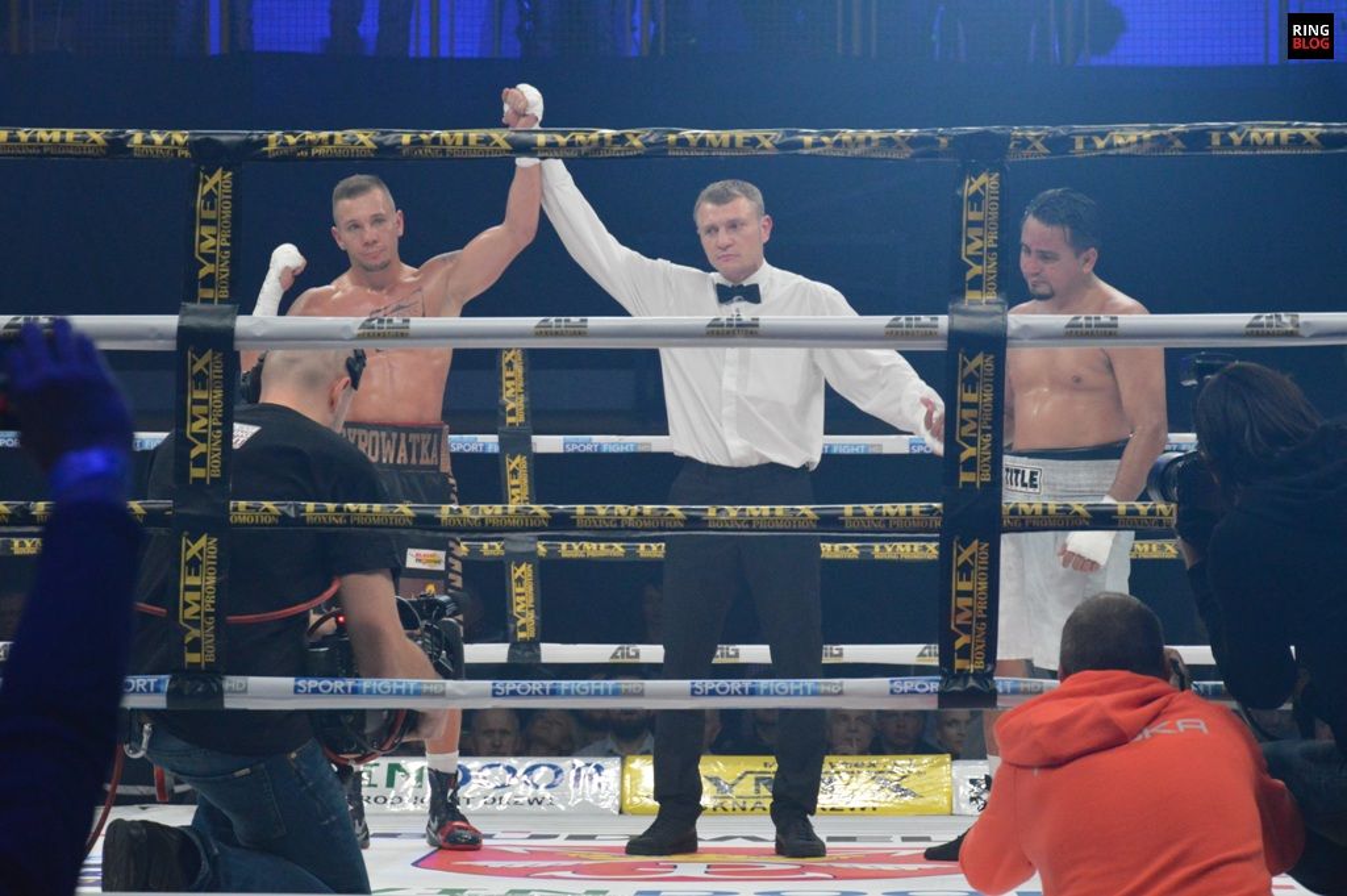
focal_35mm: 135
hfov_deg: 15.2
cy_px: 448
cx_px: 674
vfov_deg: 10.1
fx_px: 5047
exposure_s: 1/320
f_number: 5.6
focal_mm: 90
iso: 3200
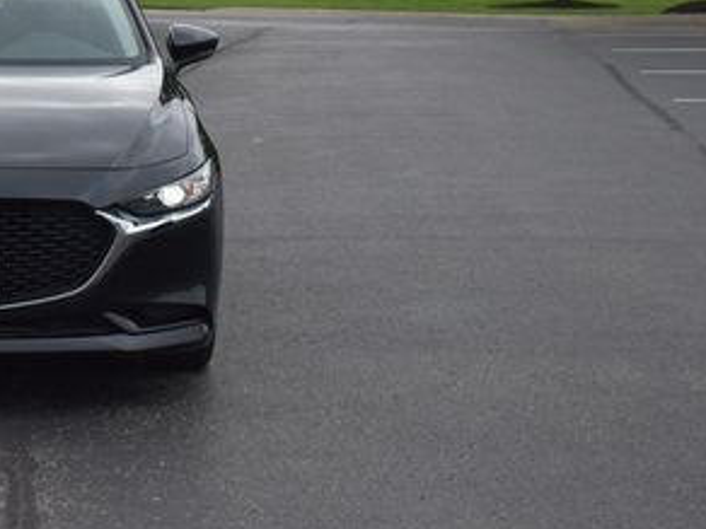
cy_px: 30
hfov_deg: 16.9
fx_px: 2325
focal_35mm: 114
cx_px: -7
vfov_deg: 12.9
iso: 250
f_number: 5.6
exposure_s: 1/250
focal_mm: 36
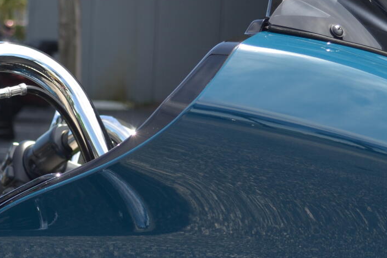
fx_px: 1559
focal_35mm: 145
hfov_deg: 14.1
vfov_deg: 9.4
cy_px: 218
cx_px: 69
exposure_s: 1/250
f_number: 5
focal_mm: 34
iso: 100
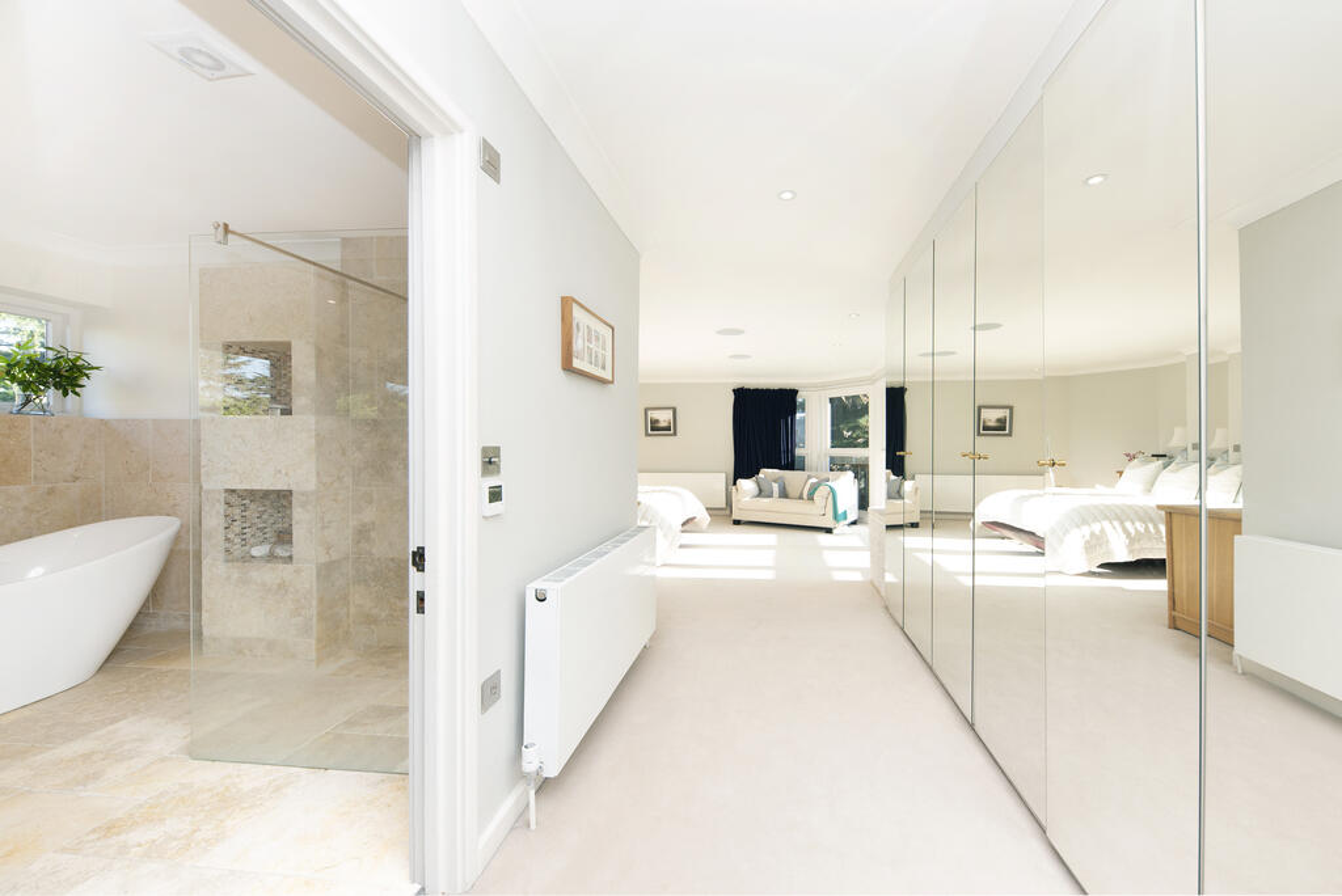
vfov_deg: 90.1
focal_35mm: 12
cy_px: 448
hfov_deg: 112.6
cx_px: 671
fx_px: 448
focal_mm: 12
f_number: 8
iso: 200
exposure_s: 1/80
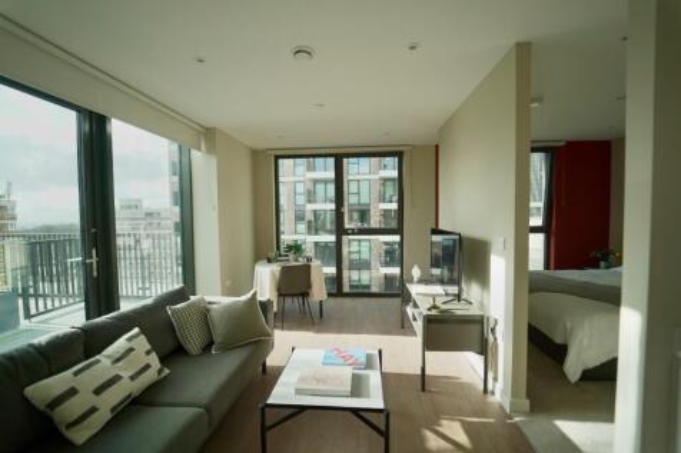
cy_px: 226
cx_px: 340
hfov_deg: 104.3
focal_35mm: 14
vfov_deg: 81.2
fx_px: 265
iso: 200
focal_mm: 14
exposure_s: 1/640
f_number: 2.8
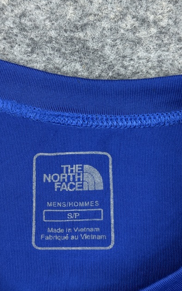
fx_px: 413
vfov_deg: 38.9
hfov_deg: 24.9
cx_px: 88
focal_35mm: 52
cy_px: 143
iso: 64
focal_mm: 6.76
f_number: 1.78
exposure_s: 1/100
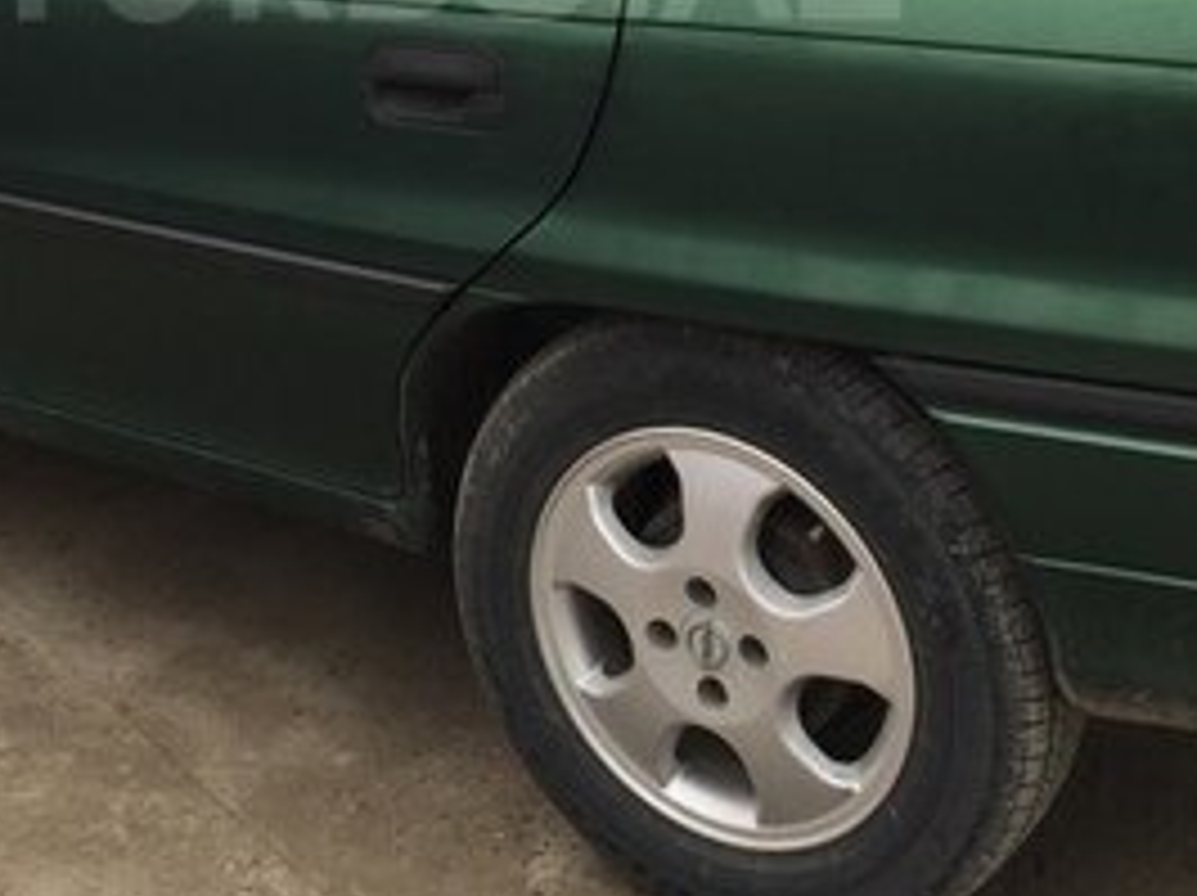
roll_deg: +4.1
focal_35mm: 72
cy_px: -47
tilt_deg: -12.9
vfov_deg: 19.7
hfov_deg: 27.0
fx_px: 2487
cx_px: 441
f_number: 2.2
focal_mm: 4.15
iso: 32
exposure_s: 1/244
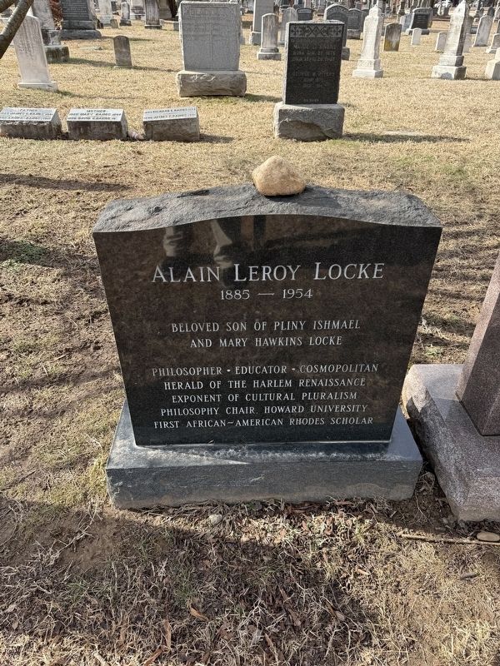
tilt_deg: -35.5
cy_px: 333
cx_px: 250
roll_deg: +1.9
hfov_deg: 56.8
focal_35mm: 24
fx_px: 462
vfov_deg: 71.6
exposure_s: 1/1437
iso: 80
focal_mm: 6.76
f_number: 1.78
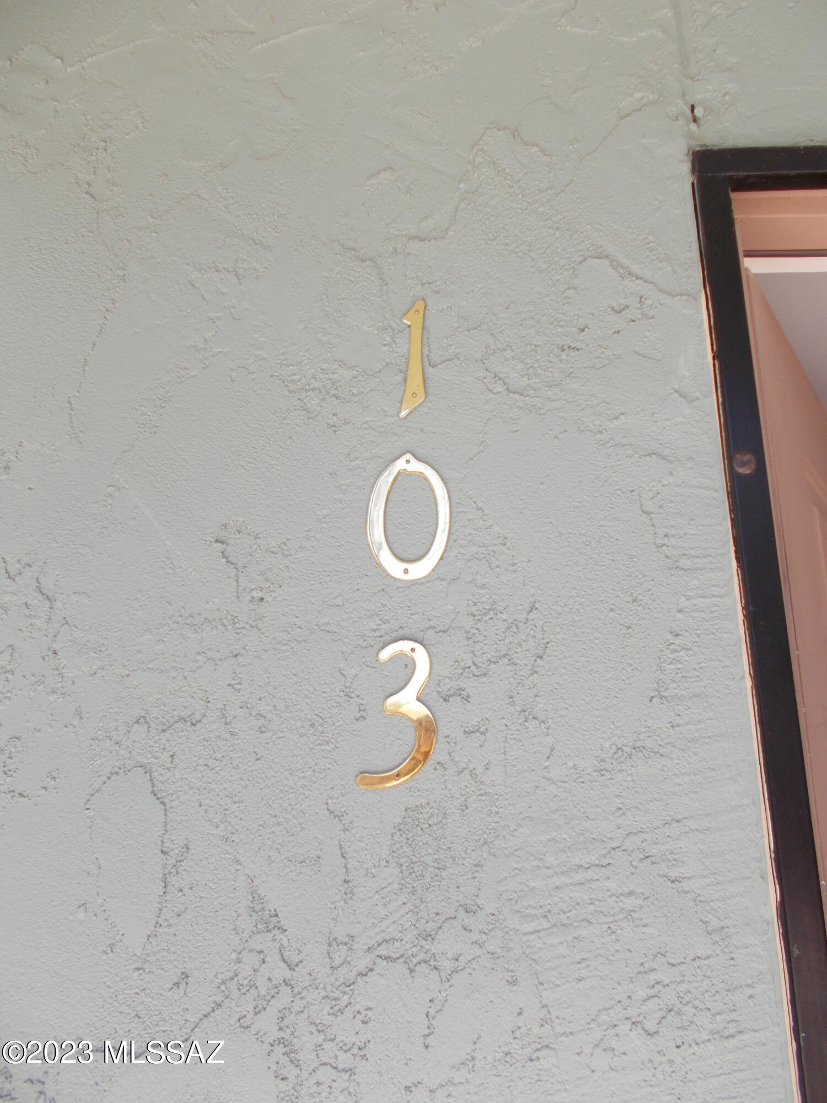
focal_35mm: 26
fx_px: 828
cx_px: 414
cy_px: 552
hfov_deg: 53.1
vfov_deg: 67.3
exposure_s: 1/125
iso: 80
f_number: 3.2
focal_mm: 4.6
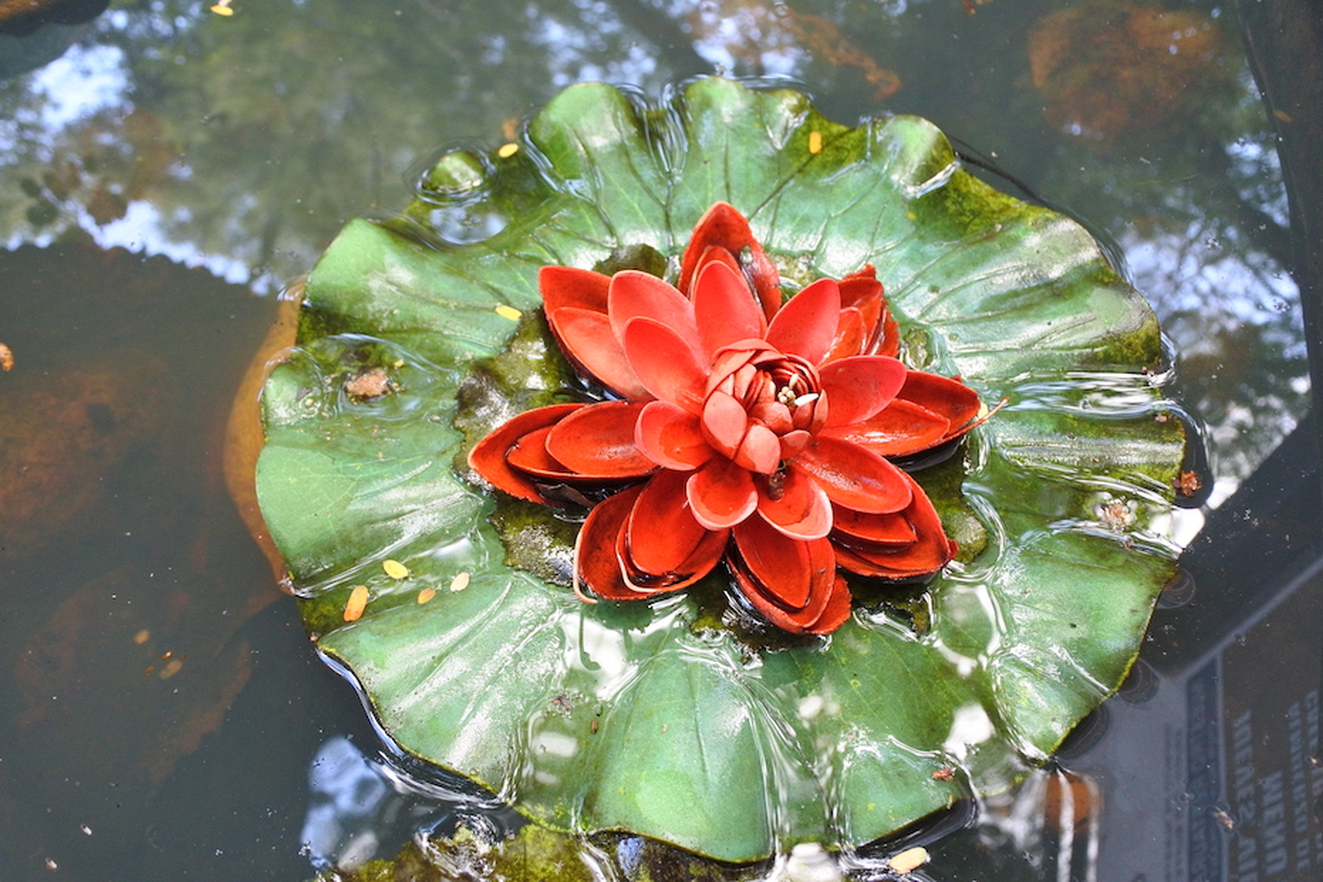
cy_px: 469
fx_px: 1066
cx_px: 630
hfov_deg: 63.6
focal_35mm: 29
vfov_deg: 45.0
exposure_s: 1/100
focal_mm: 10
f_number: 3.5
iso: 800
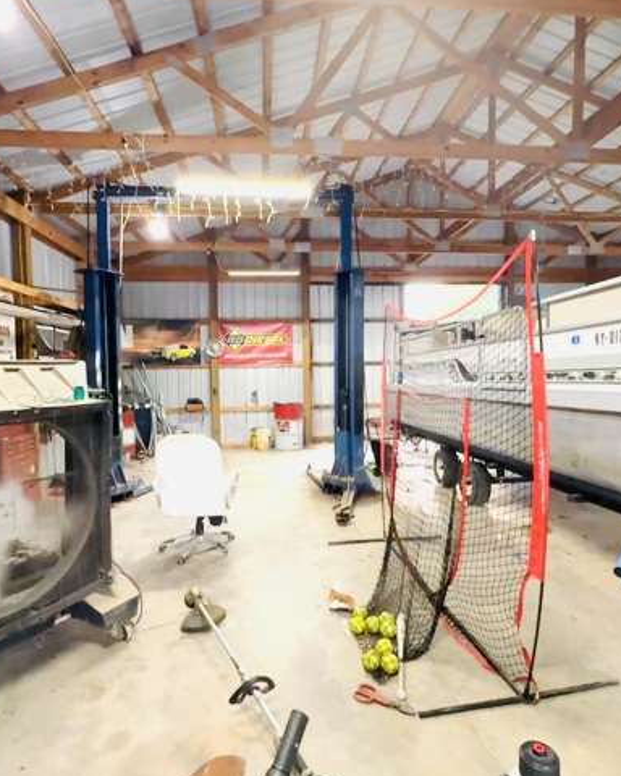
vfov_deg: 83.3
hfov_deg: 70.8
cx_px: 315
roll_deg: +0.8
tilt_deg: -1.7
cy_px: 388
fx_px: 437
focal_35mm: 19
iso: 640
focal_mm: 2.22
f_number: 2.2
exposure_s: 1/120
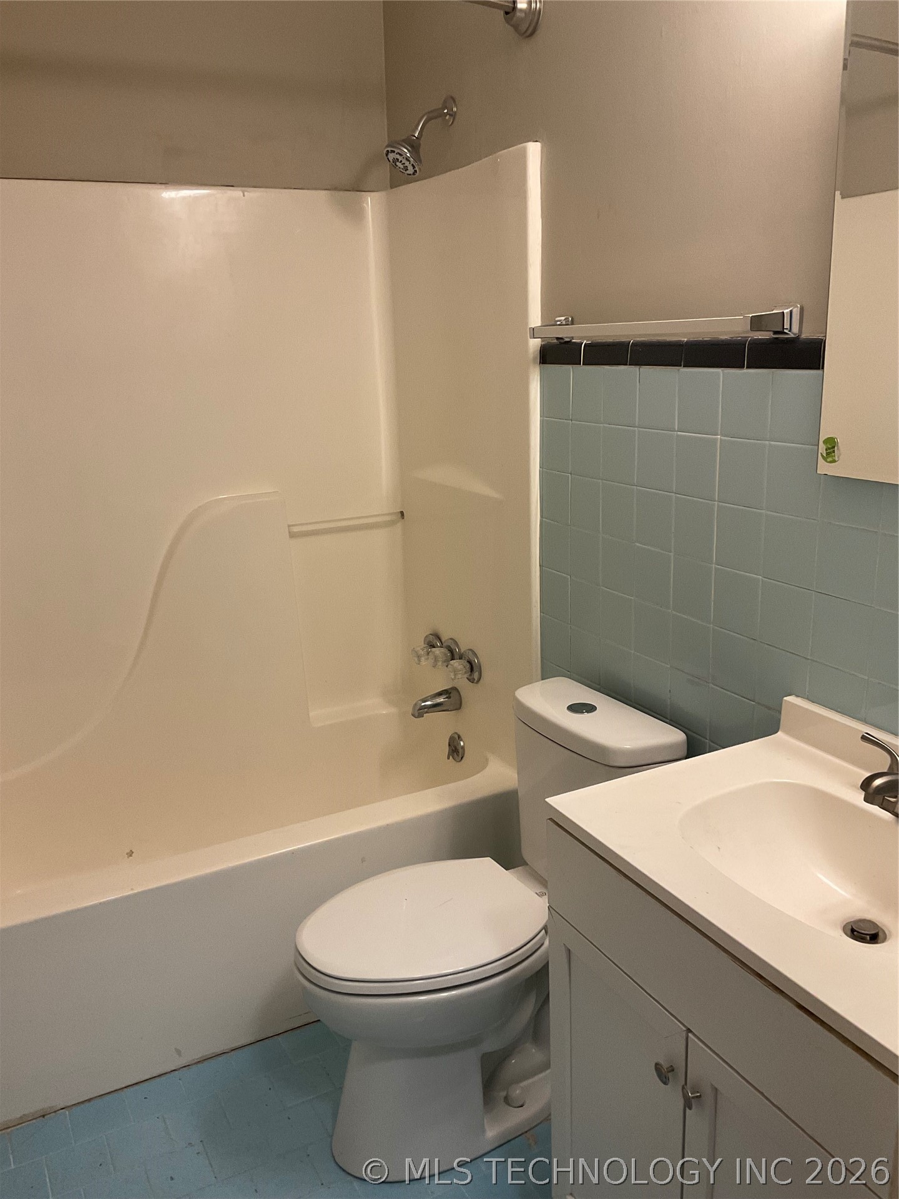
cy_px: 600
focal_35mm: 29
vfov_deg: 61.7
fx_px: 1004
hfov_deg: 48.2
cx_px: 450
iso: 64
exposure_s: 1/60
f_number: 1.8
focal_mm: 3
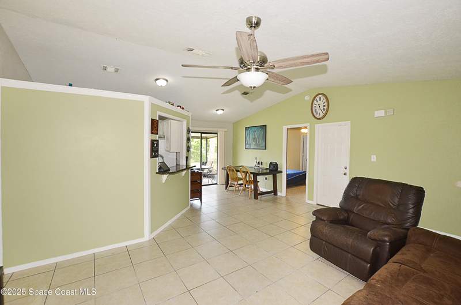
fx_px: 192
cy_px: 152
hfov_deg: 100.5
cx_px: 230
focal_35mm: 15
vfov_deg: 77.0
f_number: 6.3
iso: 640
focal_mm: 10
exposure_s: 1/60
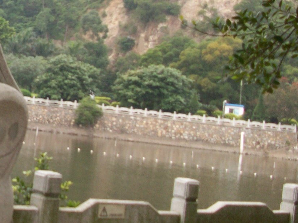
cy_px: -11
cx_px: -59
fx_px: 732
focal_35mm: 85
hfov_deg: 21.4
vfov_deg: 16.9
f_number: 2.8
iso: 64
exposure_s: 1/298
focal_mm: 5.7
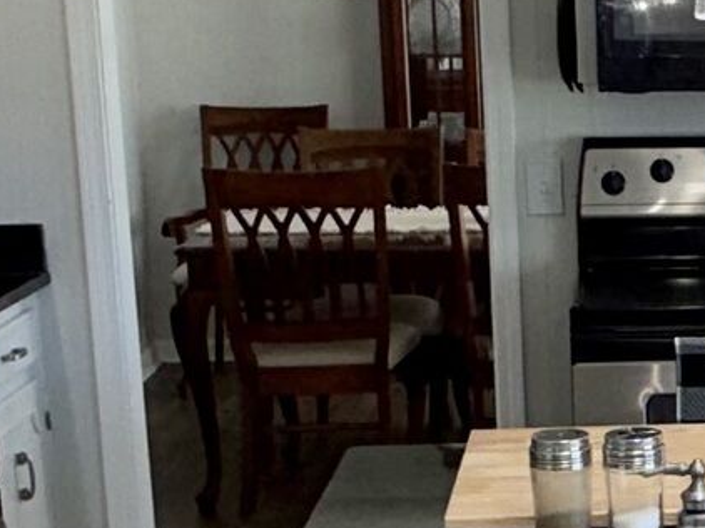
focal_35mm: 102
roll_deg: -0.6
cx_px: 944
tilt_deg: -13.0
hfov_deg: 17.9
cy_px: 433
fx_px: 2076
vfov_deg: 14.4
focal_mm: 2.22
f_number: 2.2
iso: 16
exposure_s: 1/120
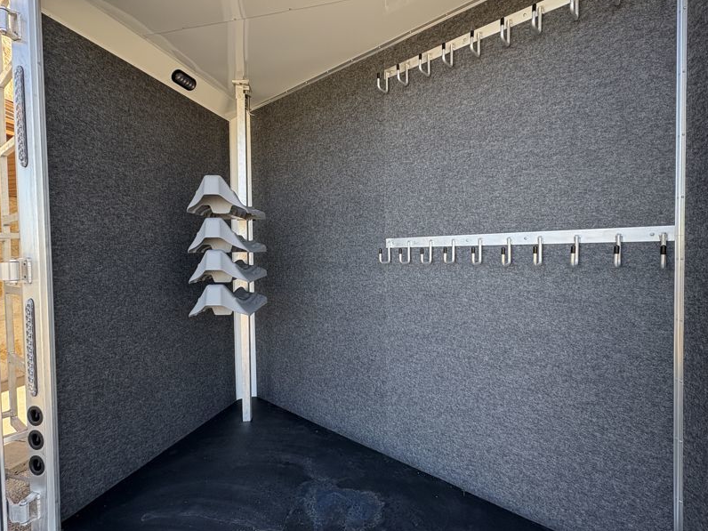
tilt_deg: -0.5
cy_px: 263
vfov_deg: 71.6
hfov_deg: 87.7
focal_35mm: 18
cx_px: 360
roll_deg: +2.3
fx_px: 368
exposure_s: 1/181
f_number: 2.2
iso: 64
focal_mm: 2.22
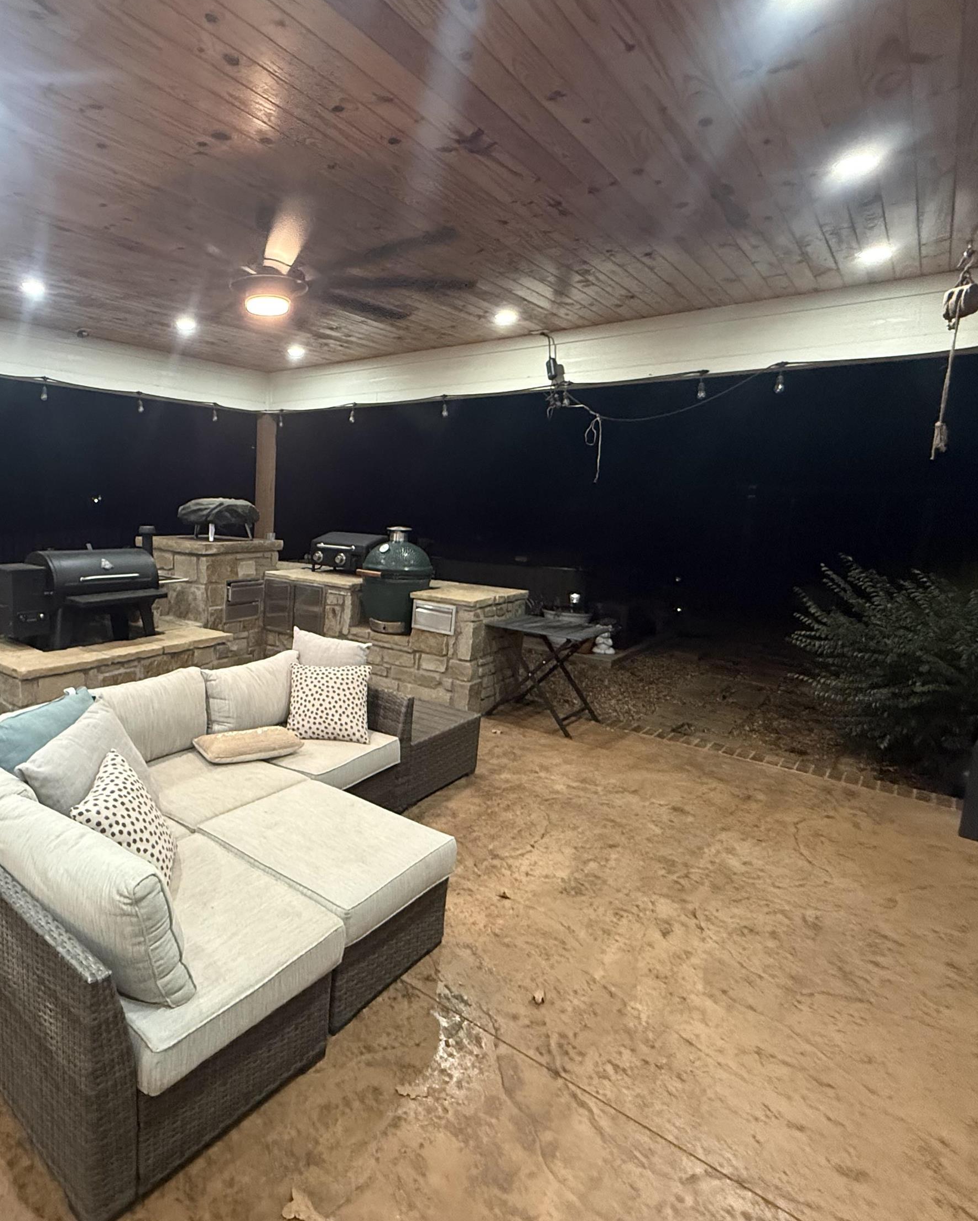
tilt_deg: -6.9
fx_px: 687
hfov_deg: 66.2
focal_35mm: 19
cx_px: 238
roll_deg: -1.3
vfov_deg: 83.3
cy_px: 595
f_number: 2.2
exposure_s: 1/60
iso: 640
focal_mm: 2.22
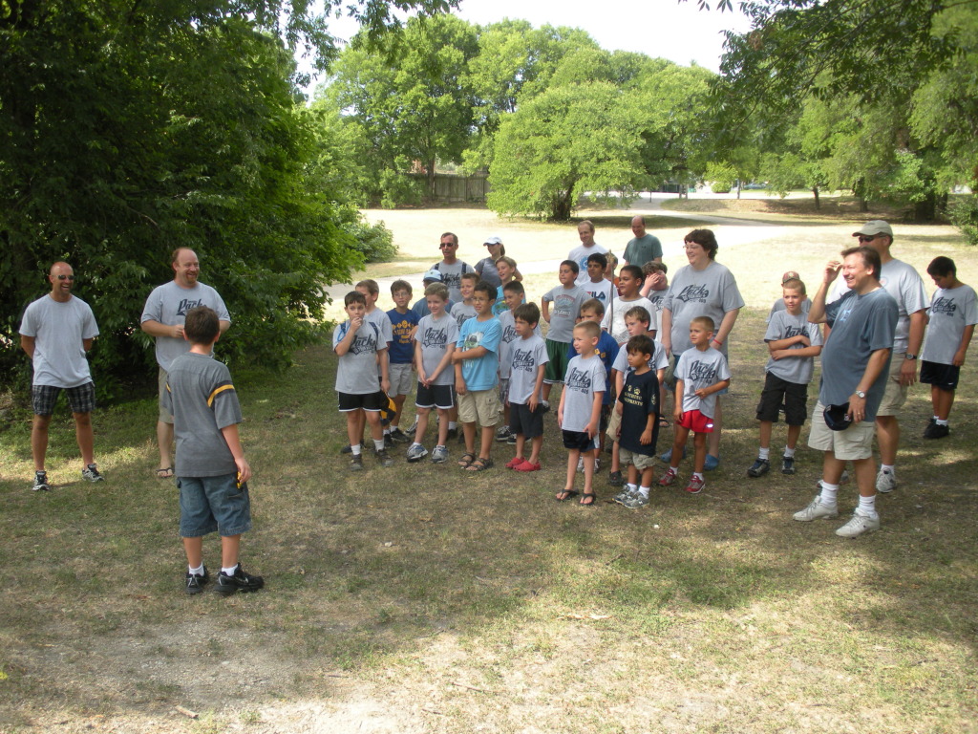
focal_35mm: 36
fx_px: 1017
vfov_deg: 39.7
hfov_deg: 51.4
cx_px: 489
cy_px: 367
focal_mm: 6.3
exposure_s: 1/206
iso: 88
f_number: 3.5
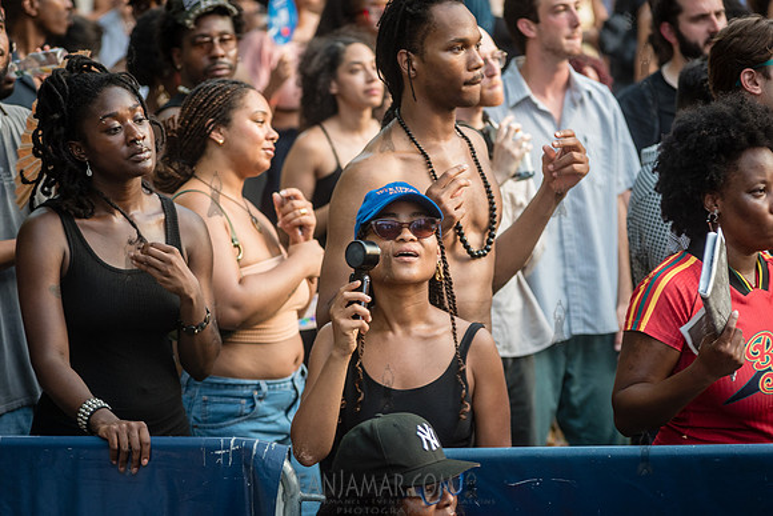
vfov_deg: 8.6
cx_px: 386
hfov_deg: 12.9
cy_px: 258
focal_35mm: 159
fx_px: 3411
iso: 1000
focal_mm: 155
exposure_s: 1/160
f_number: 4.5
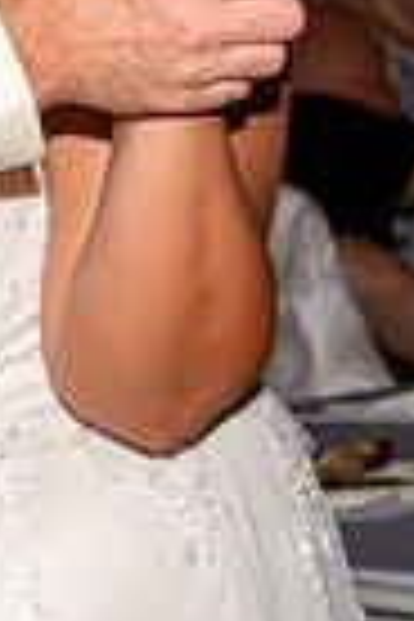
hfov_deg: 4.0
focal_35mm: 342
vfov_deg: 6.0
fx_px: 5899
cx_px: -220
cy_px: -184
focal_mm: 105
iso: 400
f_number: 7.1
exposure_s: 1/125
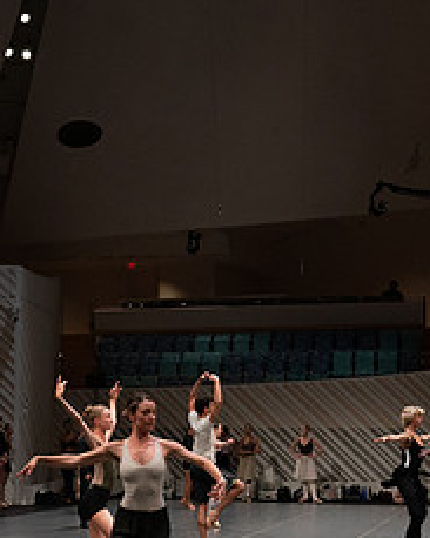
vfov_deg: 32.3
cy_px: 412
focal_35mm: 57
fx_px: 907
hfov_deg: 26.5
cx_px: 134
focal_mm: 24
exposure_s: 1/400
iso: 3200
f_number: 4
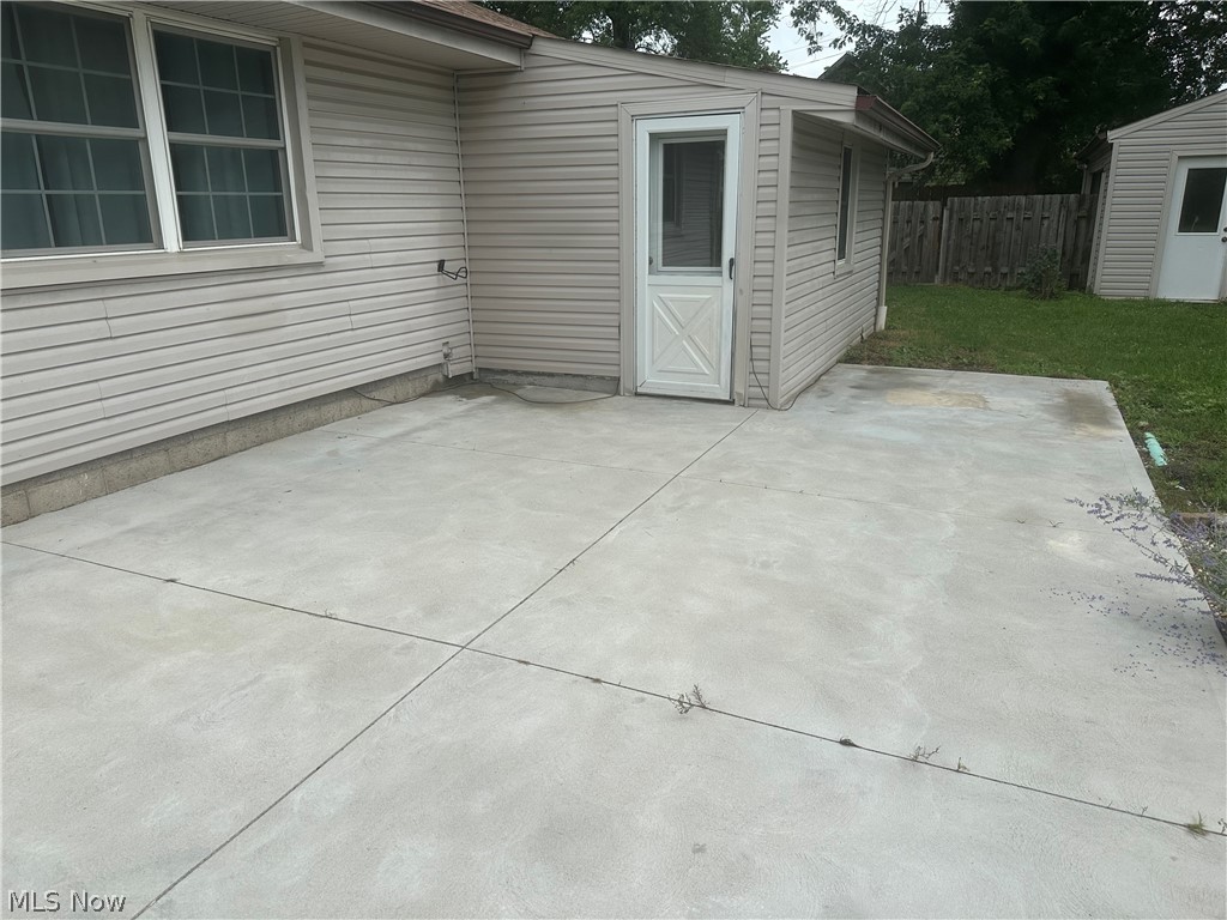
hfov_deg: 71.6
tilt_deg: -17.0
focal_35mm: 24
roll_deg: +0.9
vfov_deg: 56.8
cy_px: 460
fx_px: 851
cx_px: 614
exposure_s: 1/7042
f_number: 1.78
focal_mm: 6.86
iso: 80
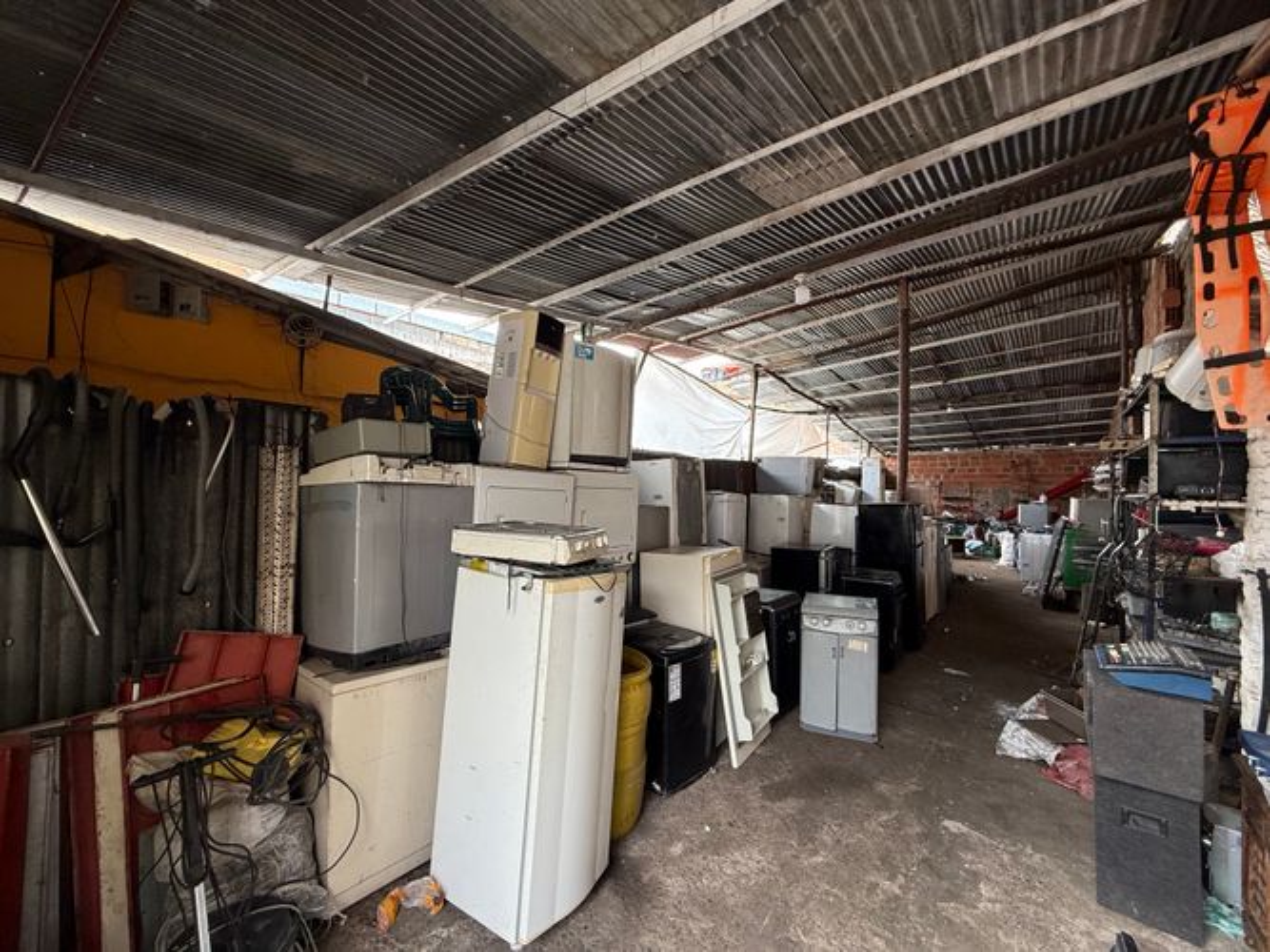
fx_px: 514
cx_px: 635
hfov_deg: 102.1
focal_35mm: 14
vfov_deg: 85.7
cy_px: 476
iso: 80
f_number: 2.2
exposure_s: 1/99
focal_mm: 2.22
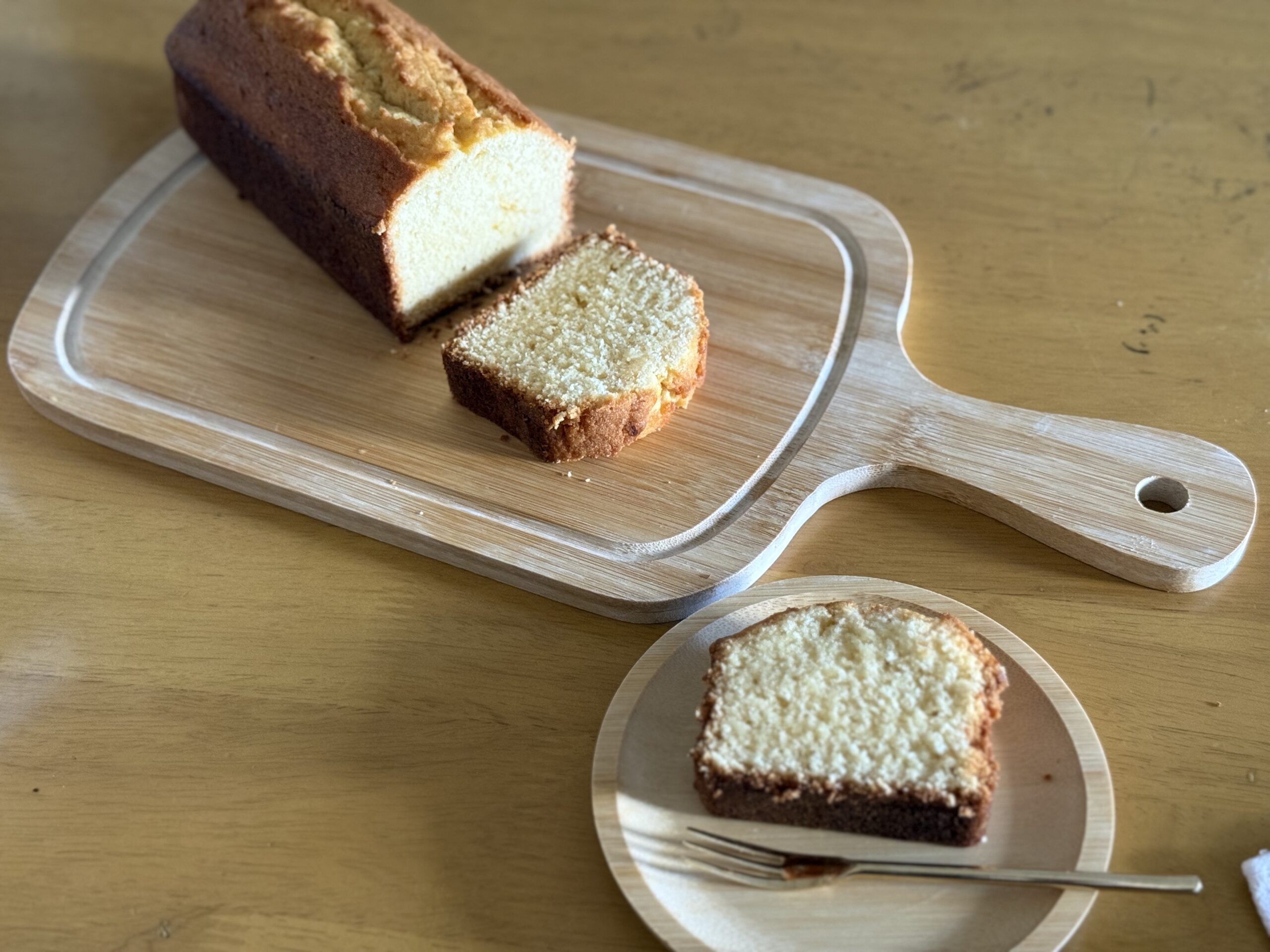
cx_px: 635
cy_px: 476
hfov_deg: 39.7
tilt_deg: -47.5
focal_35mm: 48
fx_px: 1761
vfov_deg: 30.3
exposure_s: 1/40
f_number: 1.78
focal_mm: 6.76
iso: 320
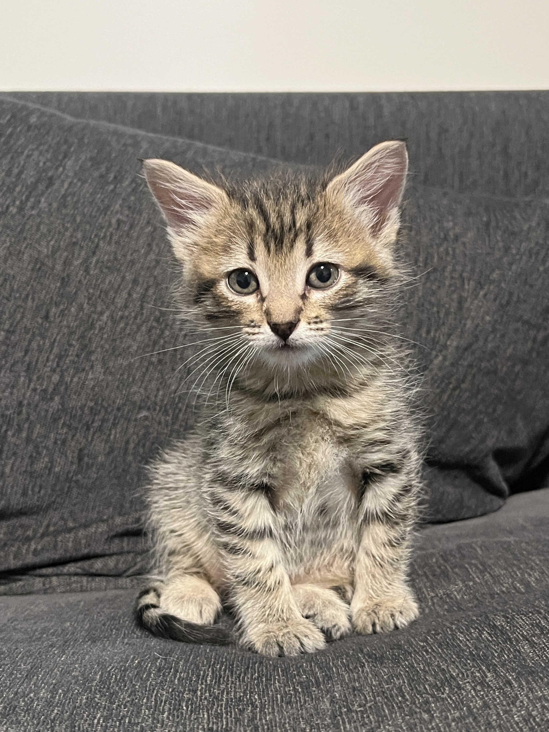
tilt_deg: -6.9
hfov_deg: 53.1
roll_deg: +1.9
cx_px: 274
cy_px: 366
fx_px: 550
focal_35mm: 26
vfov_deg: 67.3
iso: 640
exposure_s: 1/35
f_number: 1.6
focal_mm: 5.1
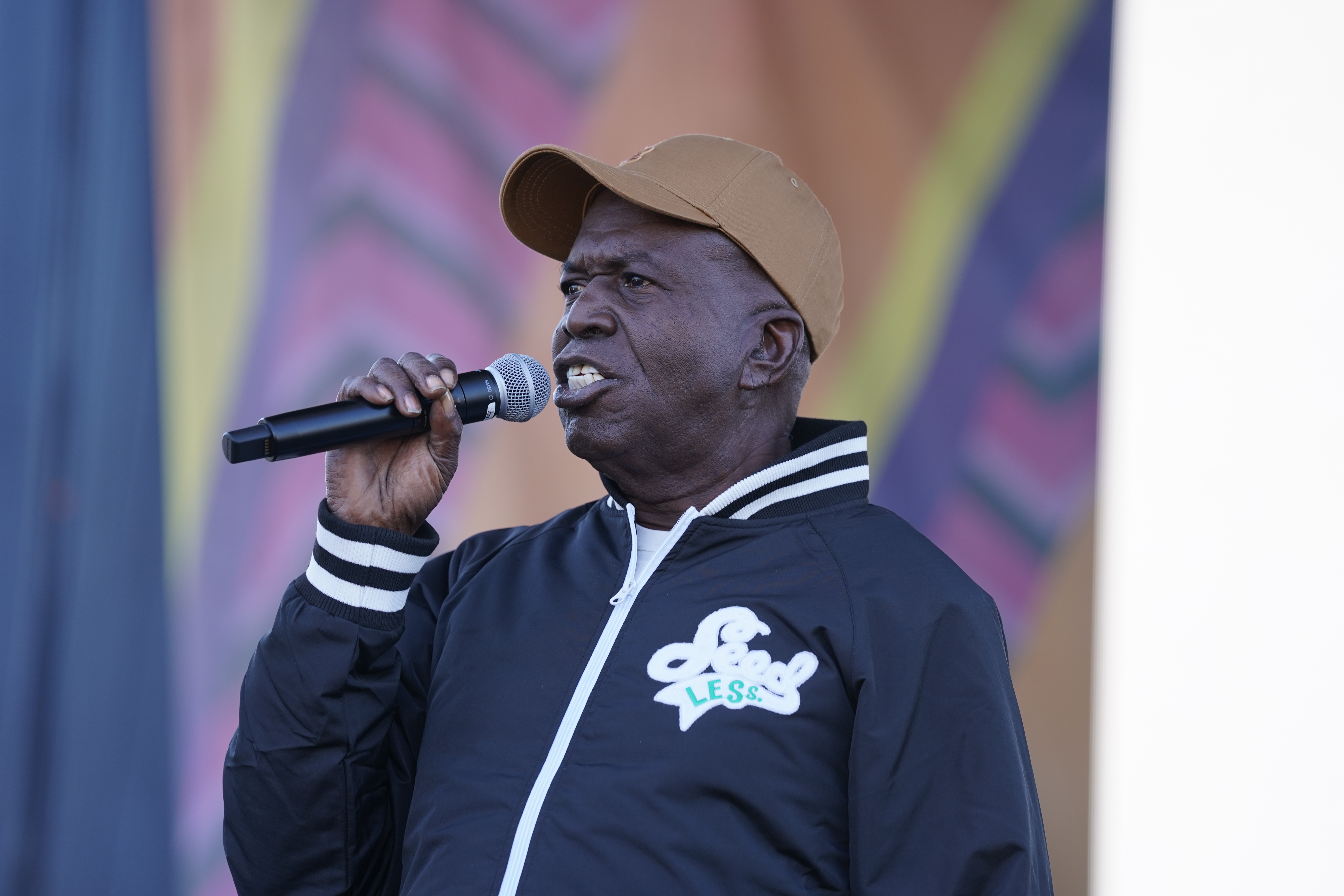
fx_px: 7466
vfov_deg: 6.9
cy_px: 448
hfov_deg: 10.3
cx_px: 672
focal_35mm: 200
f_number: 4
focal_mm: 200
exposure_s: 1/250
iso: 200
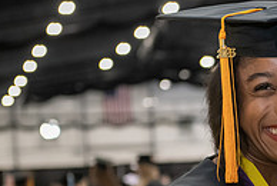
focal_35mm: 173
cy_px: 178
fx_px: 1333
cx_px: 361
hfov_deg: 11.5
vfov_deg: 7.9
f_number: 3.5
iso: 2500
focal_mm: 58
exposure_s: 1/160
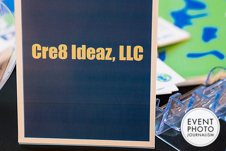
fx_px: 635
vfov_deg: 13.6
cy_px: 54
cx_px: 71
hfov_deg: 20.1
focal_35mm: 101
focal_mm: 68
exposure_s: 1/200
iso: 800
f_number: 3.2
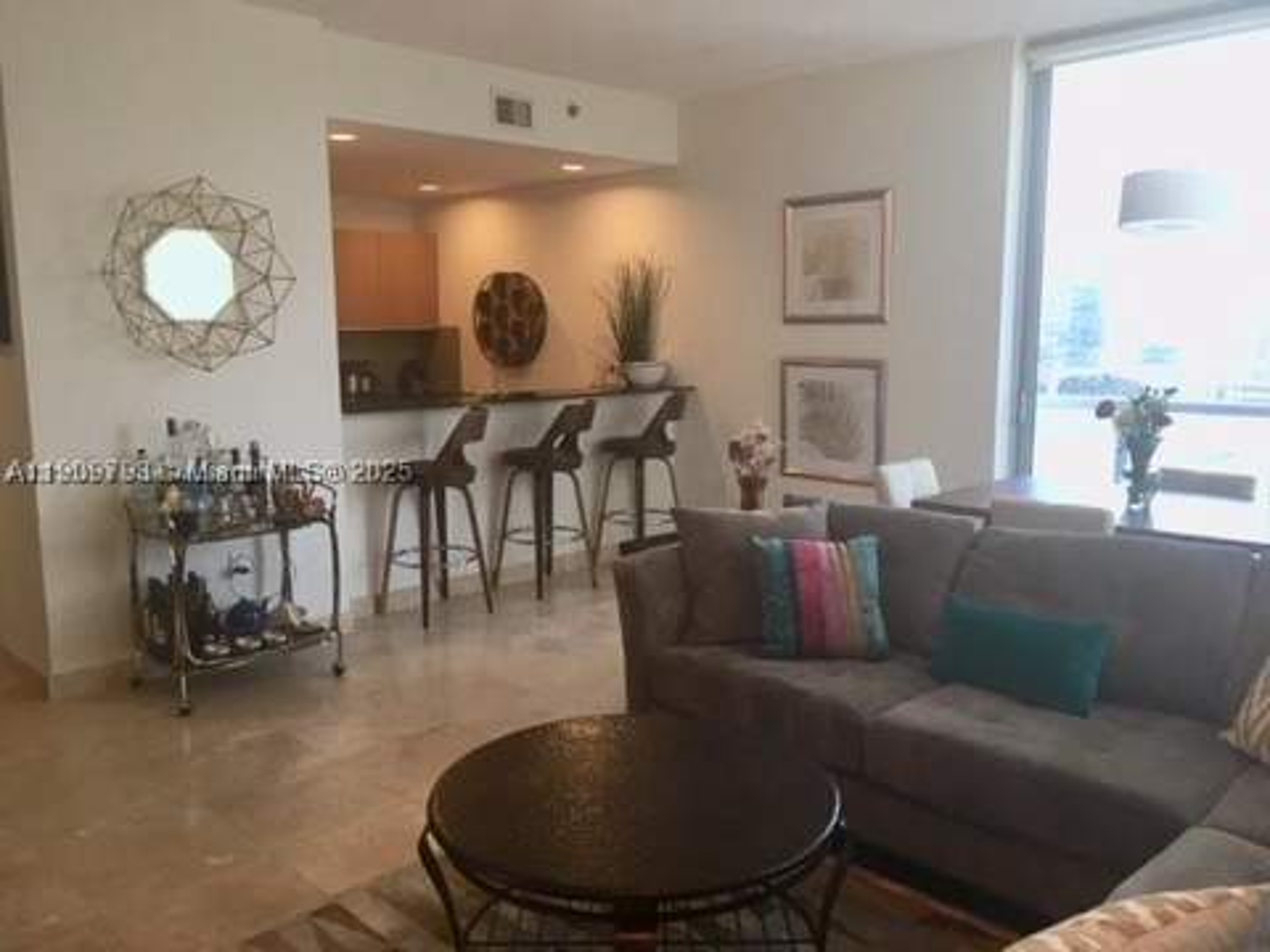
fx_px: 1064
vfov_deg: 48.2
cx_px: 635
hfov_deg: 61.7
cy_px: 476
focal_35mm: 29
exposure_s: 1/30
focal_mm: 4.15
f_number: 2.2
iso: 40
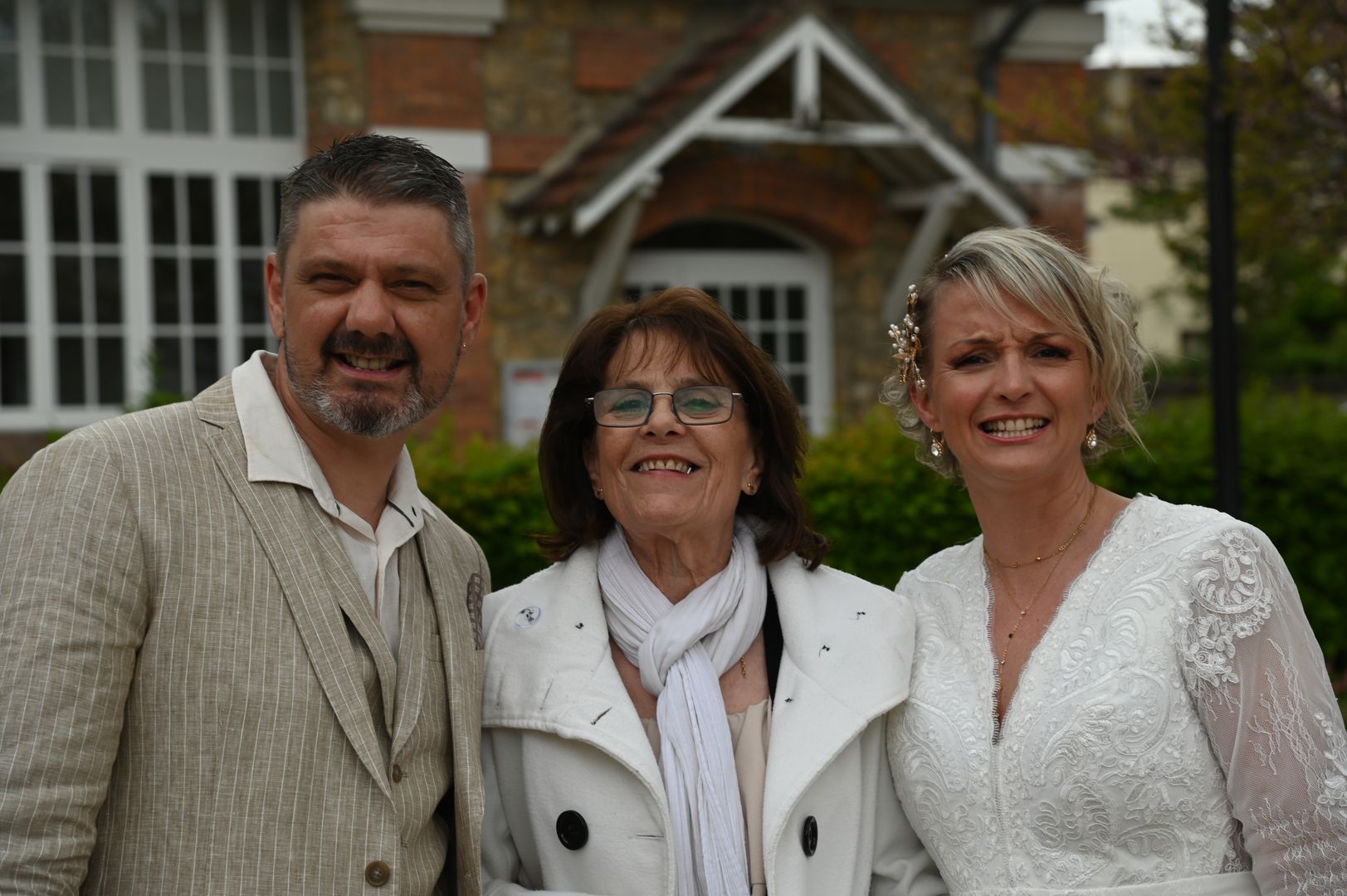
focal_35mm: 86
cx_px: 674
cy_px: 448
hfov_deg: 23.7
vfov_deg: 15.9
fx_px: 3216
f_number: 5.6
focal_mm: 86
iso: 125
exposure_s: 1/250
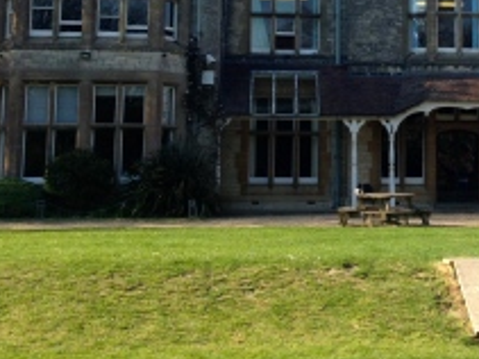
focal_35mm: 80
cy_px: 14
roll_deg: +1.0
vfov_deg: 18.0
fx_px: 1106
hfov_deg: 23.8
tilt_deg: +7.6
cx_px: 431
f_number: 2.4
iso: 50
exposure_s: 1/609
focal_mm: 4.12
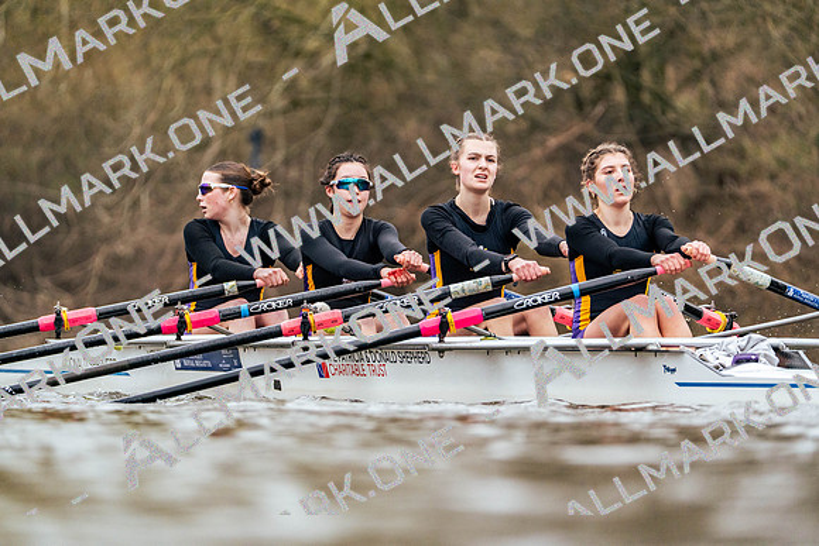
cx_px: 410
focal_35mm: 467
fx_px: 10626
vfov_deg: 2.9
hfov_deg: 4.4
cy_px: 273
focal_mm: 467
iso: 4000
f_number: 6.3
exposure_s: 1/2000
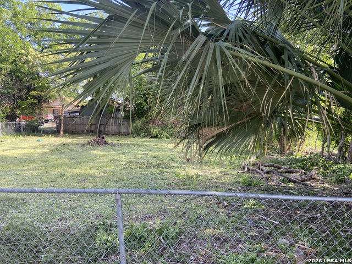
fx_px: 264
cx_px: 176
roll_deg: -2.5
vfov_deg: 53.1
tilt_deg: -2.7
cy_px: 132
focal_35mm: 26
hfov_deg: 67.3
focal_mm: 4.25
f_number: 1.8
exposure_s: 1/211
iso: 32
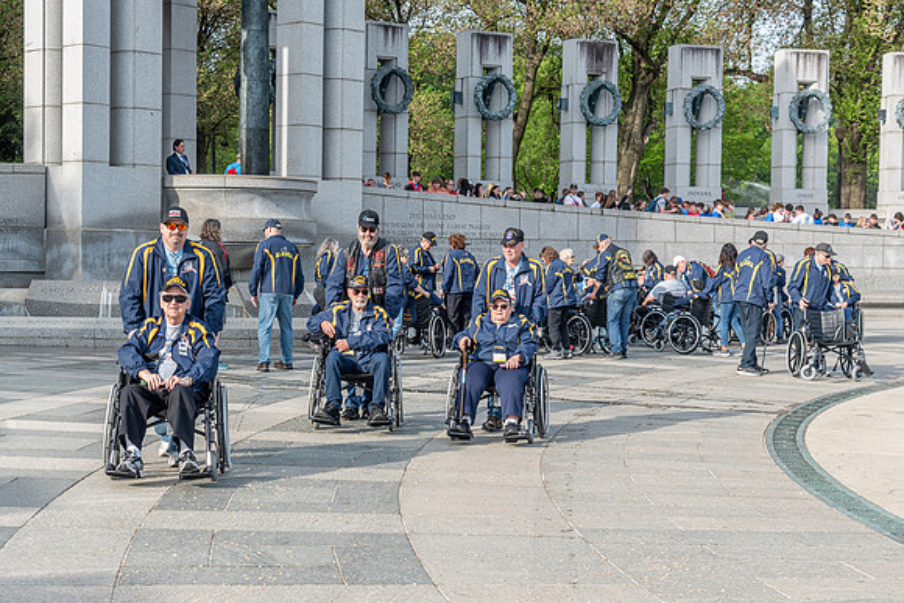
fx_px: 1508
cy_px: 327
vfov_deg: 22.6
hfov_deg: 33.3
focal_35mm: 60
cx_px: 360
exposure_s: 1/125
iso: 100
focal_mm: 44
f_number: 6.3
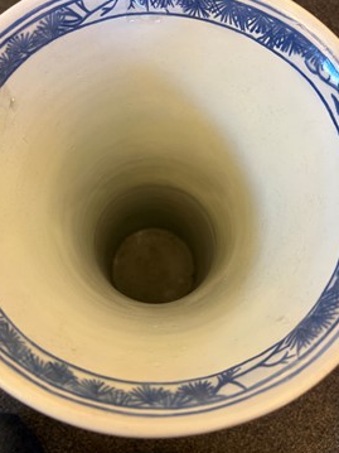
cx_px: 155
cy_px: 204
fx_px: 379
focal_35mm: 29
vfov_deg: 61.6
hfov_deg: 48.2
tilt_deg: -75.4
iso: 160
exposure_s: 1/50
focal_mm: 5.96
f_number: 1.6
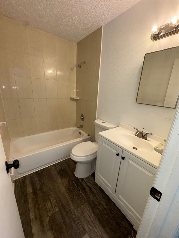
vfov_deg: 102.1
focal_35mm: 14
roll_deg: -2.4
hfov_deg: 85.7
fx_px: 97
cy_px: 119
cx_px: 90
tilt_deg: -17.1
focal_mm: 2.22
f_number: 2.2
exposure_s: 1/122
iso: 64
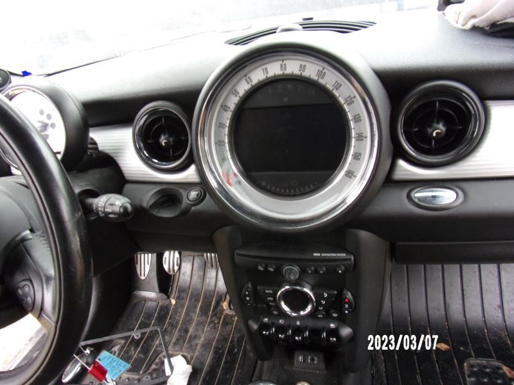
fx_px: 356
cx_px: 257
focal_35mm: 24
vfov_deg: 56.8
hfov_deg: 71.6
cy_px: 192
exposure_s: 1/34
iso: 200
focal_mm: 4.3
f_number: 3.3
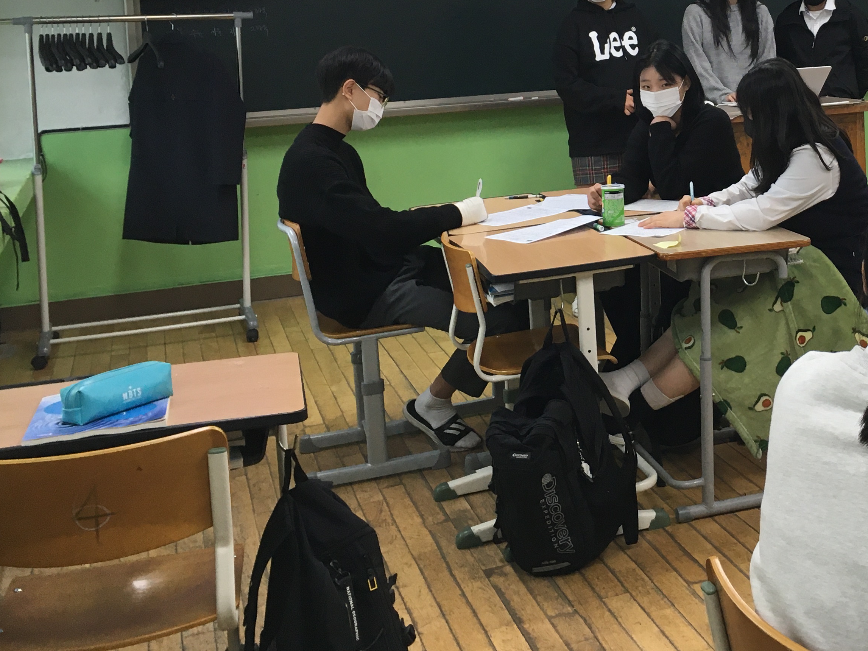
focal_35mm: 51
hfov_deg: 35.9
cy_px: 90
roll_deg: +2.2
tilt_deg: -4.2
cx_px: 731
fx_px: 1279
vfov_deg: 27.7
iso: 32
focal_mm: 4.15
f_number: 2.2
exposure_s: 1/30
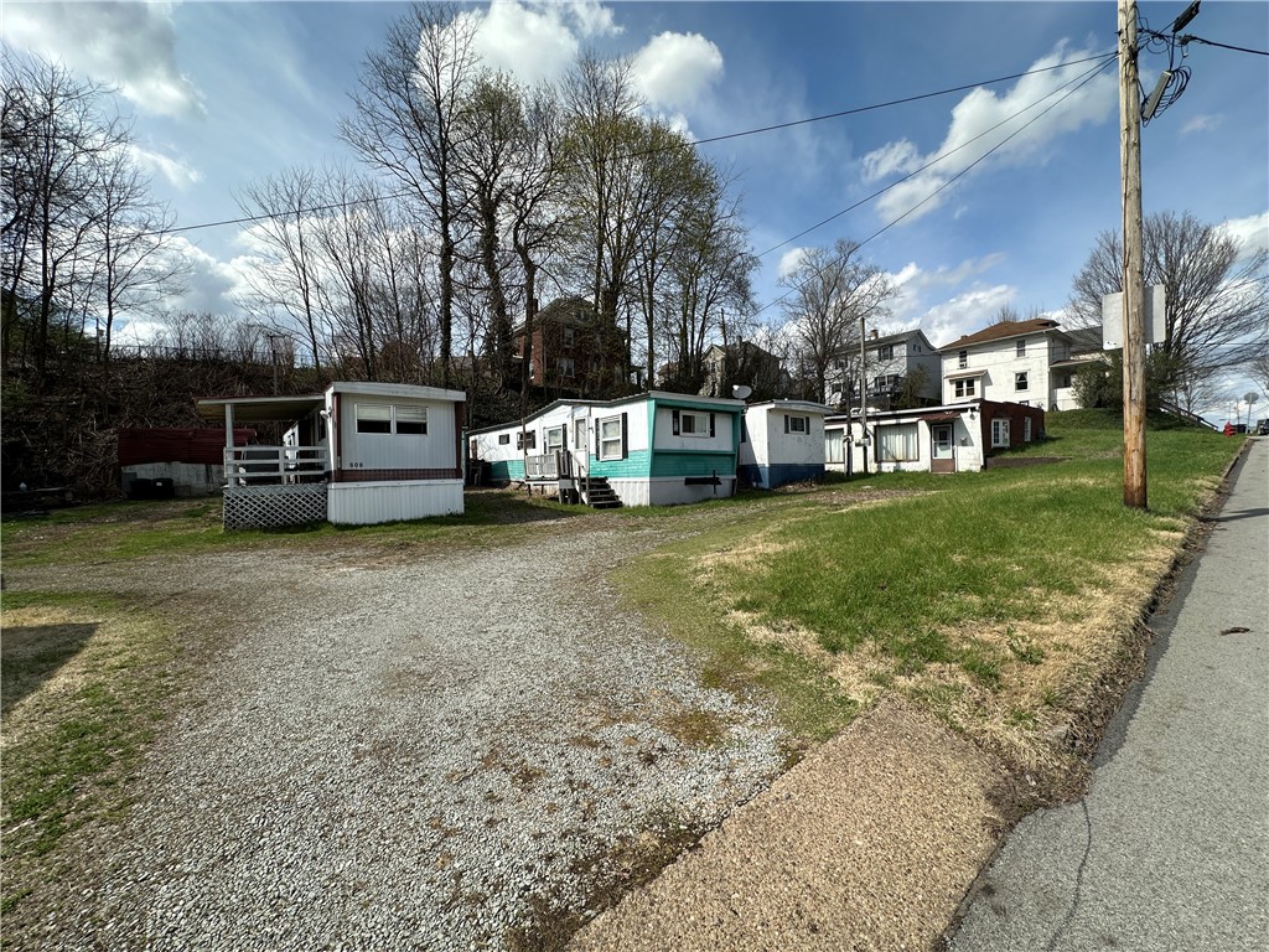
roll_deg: +0.4
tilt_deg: -0.6
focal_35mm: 14
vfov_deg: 85.7
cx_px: 634
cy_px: 476
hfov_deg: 102.1
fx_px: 513
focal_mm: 2.22
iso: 40
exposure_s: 1/2092
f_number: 2.2
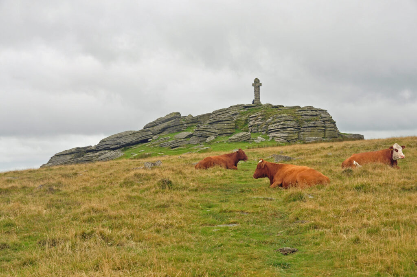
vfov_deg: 17.4
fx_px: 902
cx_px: 208
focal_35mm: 78
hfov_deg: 26.0
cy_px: 138
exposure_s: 1/80
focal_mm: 52
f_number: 11
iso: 200
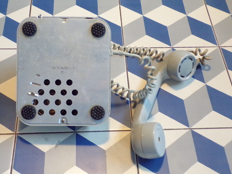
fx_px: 335
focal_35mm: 50
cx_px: 117
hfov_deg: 38.2
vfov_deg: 29.1
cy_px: 86
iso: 800
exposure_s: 1/13
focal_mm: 8.7
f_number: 3.5
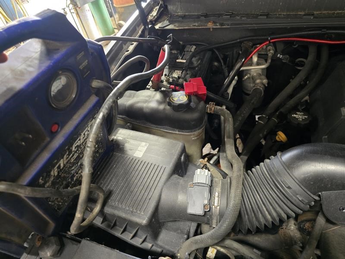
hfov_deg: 73.9
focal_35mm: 23
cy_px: 130
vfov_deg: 58.9
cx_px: 172
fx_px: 229
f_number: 1.7
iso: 800
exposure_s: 1/60
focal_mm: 6.3
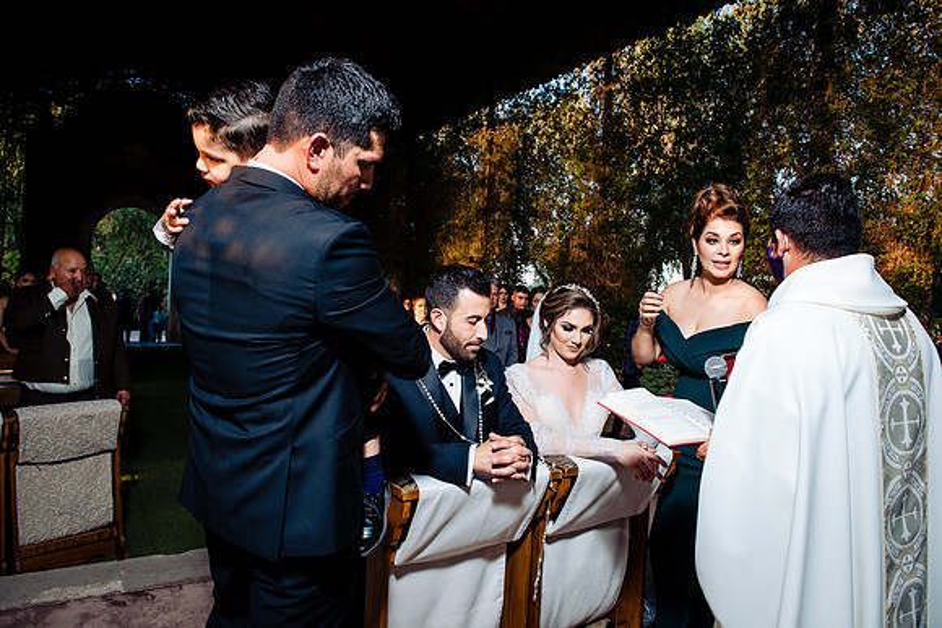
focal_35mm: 24
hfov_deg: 73.7
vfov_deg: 53.2
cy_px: 314
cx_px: 471
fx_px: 628
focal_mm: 24
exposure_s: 1/160
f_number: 6.3
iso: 800
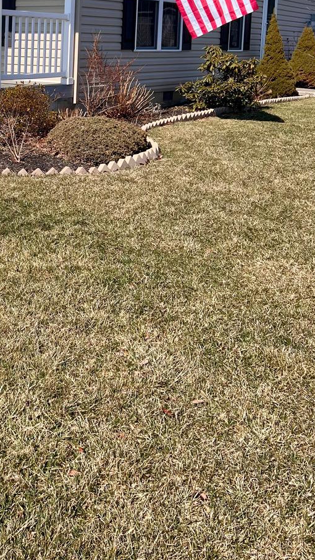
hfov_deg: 24.0
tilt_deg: -6.2
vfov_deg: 41.3
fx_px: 712
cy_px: 121
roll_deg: -1.0
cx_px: 15
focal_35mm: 48
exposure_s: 1/4444
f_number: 1.5
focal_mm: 5.7
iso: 50
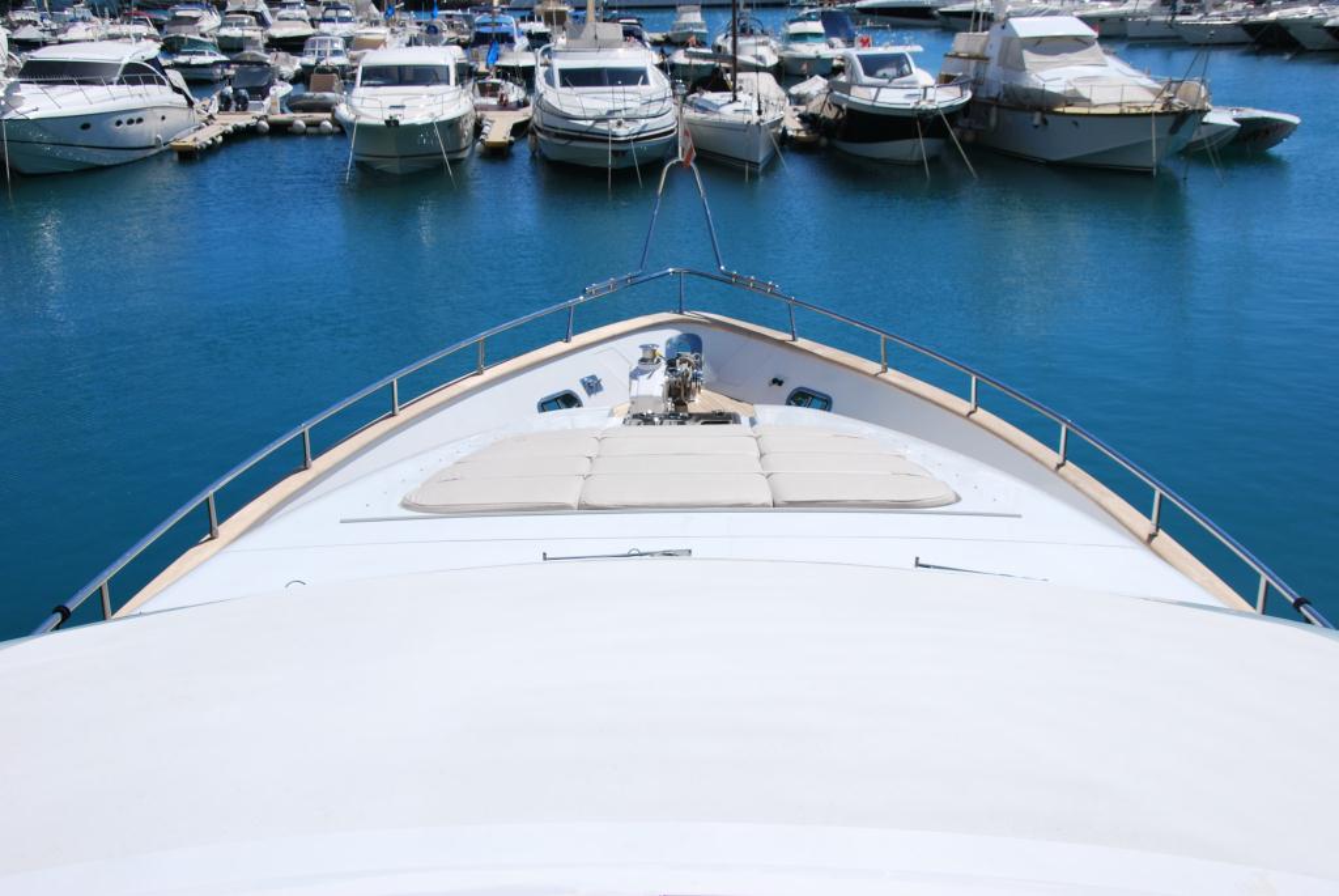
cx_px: 670
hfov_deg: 46.4
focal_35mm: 42
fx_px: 1564
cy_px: 448
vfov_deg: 32.0
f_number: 10
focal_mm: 28
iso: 100
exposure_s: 1/400
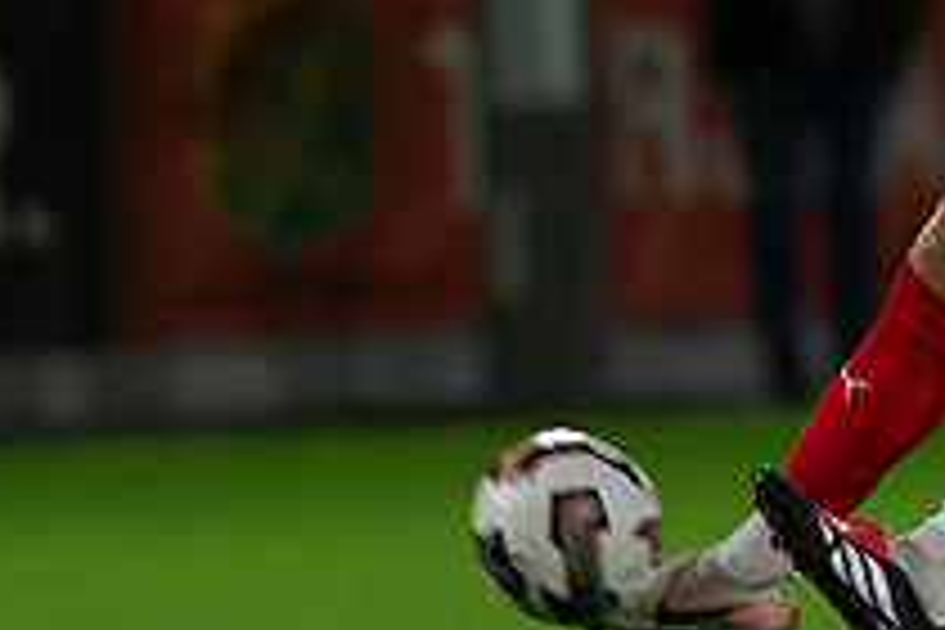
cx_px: 1030
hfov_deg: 1.7
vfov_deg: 1.1
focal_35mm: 1241
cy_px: 2
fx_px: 32574
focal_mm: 300
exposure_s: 1/1000
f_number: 3.2
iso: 8000
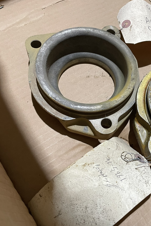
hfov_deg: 34.6
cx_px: 124
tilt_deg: -62.7
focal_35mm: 37
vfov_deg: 51.9
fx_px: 233
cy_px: 111
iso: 320
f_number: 1.6
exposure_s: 1/60
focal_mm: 4.2
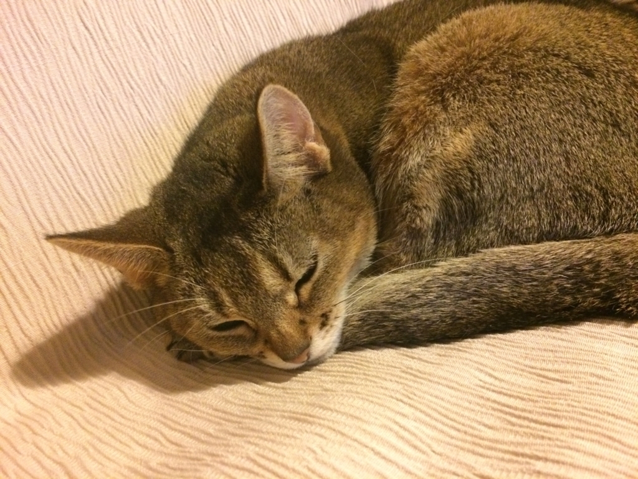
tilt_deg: -19.5
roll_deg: +8.4
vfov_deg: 48.2
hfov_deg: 61.7
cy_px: 240
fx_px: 534
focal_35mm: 29
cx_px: 319
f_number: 2.2
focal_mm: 4.15
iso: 500
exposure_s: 1/15
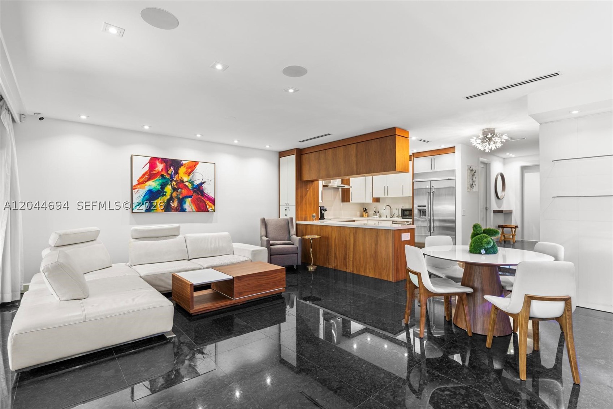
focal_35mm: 17
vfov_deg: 70.4
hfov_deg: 93.3
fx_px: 289
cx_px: 306
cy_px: 204
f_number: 8
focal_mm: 17
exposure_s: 1
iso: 400
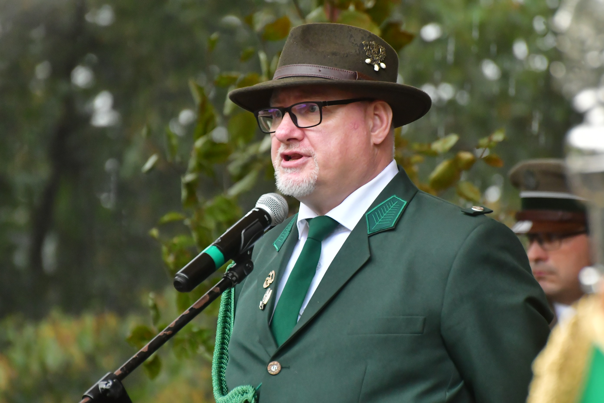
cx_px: 302
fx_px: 6543
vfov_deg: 3.5
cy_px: 202
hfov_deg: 5.3
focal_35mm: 390
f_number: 5.6
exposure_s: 1/250
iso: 1600
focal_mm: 260
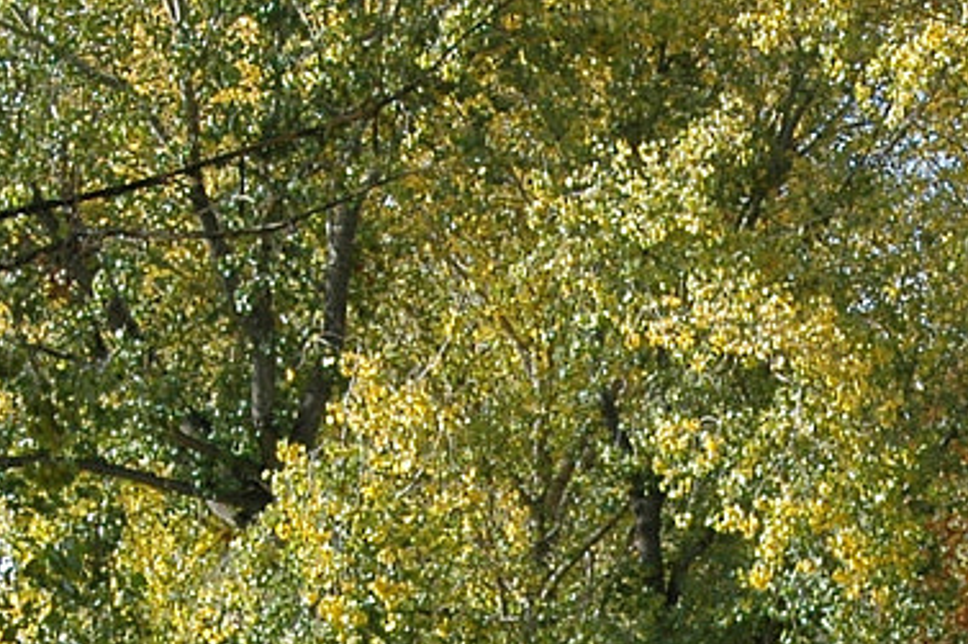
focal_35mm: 242
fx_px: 6504
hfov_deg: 8.5
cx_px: 978
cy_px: 967
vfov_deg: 5.6
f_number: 8
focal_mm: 38
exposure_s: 1/200
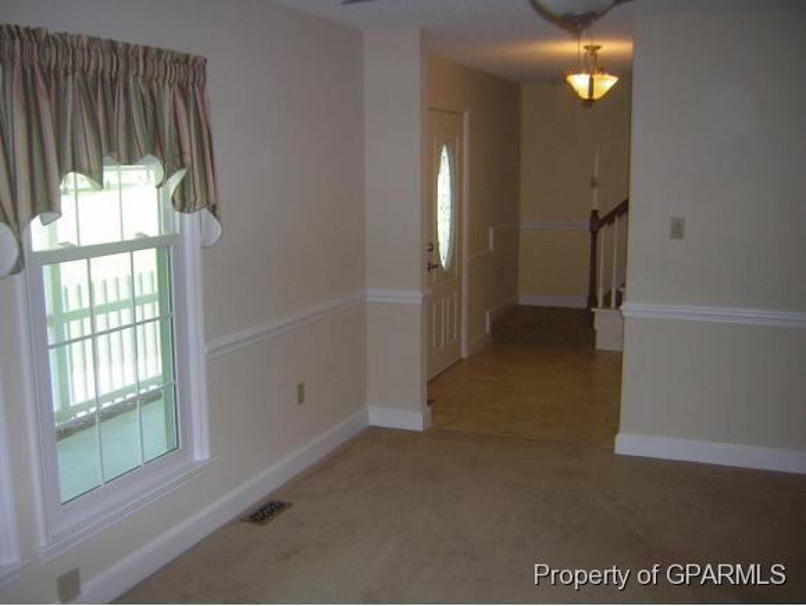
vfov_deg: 39.7
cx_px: 403
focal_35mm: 36
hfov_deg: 51.3
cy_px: 303
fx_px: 839
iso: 63
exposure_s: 1/60.1
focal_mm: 4.7
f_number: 2.6
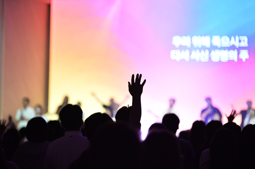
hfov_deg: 14.2
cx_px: 128
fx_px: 1026
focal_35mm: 145
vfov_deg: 9.5
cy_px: 84
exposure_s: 1/250
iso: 3200
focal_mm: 145
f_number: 2.8
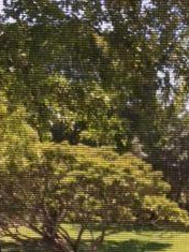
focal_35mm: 79
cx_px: 200
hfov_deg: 18.1
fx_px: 576
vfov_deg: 22.6
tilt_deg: -12.3
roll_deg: -0.1
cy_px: 309
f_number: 2.2
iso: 25
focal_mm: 4.15
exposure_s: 1/319
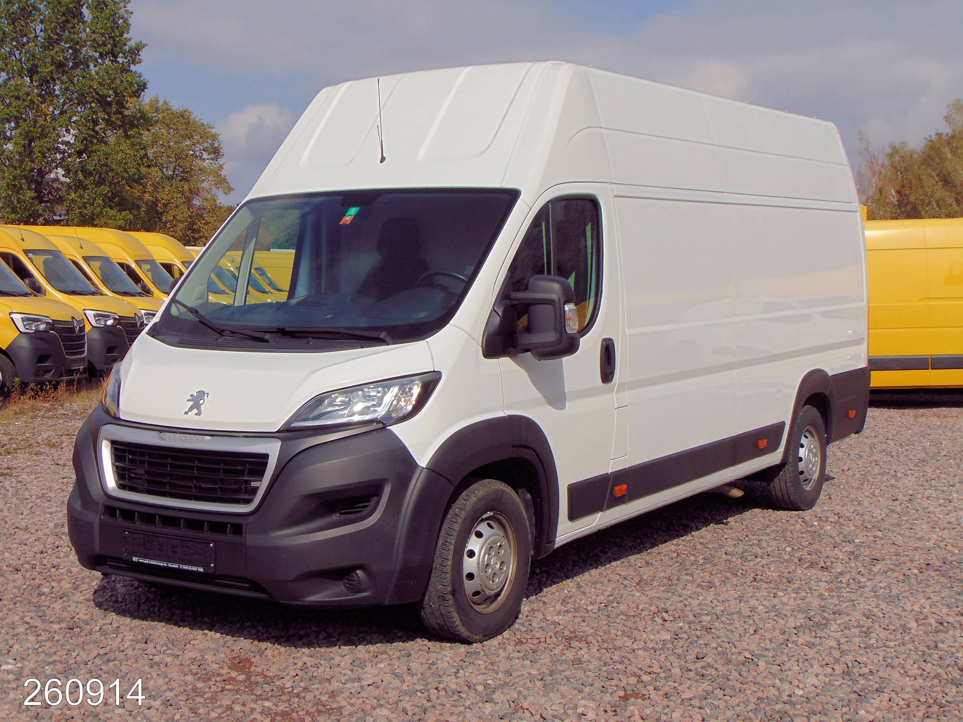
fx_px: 1391
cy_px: 361
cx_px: 482
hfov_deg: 38.2
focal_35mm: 50
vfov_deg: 29.1
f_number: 9
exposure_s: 1/250
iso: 80
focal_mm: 9
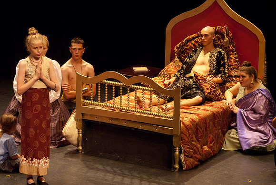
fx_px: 1669
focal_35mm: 218
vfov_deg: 6.3
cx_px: 138
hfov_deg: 9.5
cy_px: 92
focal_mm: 145
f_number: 2.8
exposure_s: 1/160
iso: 1000
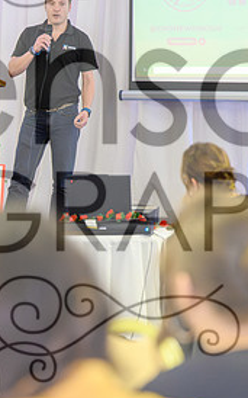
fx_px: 2035
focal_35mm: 188
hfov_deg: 6.9
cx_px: -12
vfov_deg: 11.1
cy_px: 141
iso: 12800
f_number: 2.8
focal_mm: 86
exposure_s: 1/200
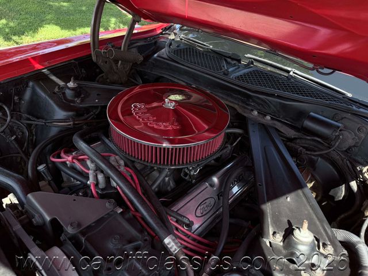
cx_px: 184
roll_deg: -7.7
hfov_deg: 71.6
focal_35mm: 24
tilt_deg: -34.4
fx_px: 255
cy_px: 138
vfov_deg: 56.8
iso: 100
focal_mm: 6.76
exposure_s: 1/796
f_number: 1.78
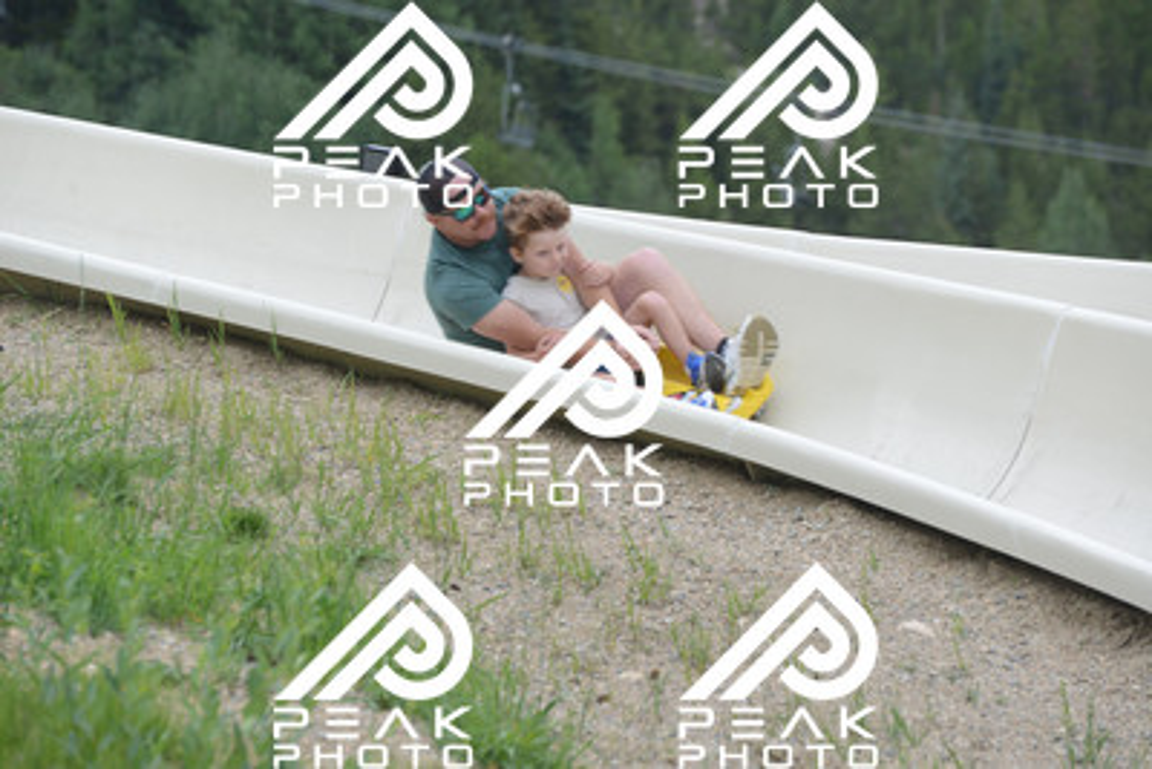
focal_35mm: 195
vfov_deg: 7.0
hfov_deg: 10.5
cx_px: 576
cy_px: 384
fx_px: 6242
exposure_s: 1/640
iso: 560
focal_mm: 195
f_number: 6.3
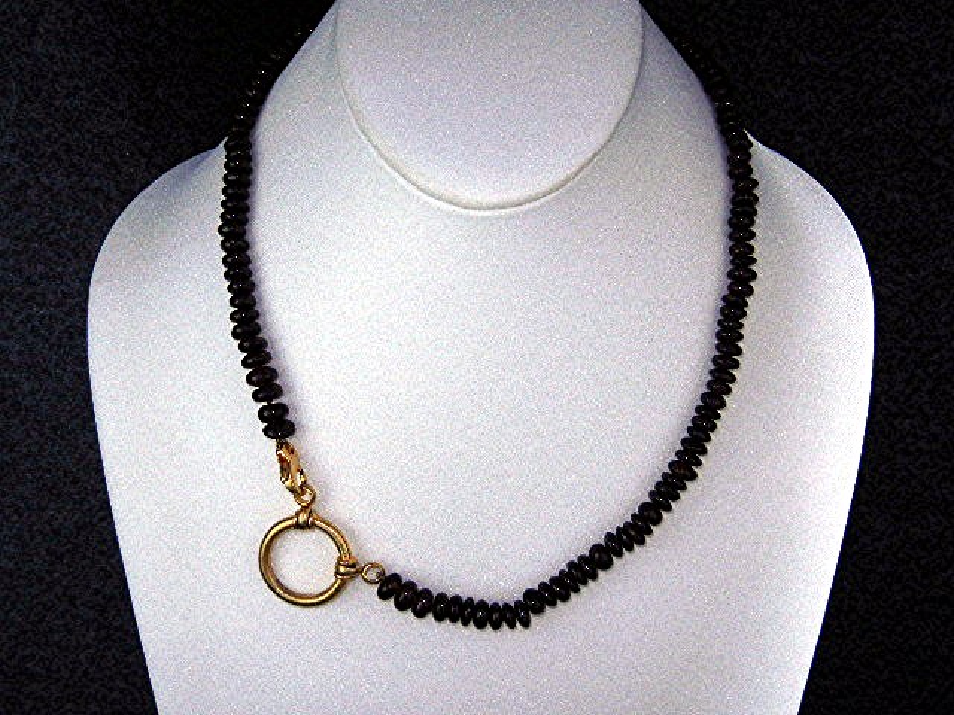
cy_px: 358
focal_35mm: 39
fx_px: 1075
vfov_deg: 36.8
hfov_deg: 47.9
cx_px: 477
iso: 230
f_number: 7.4
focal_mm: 7.1
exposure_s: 1/45
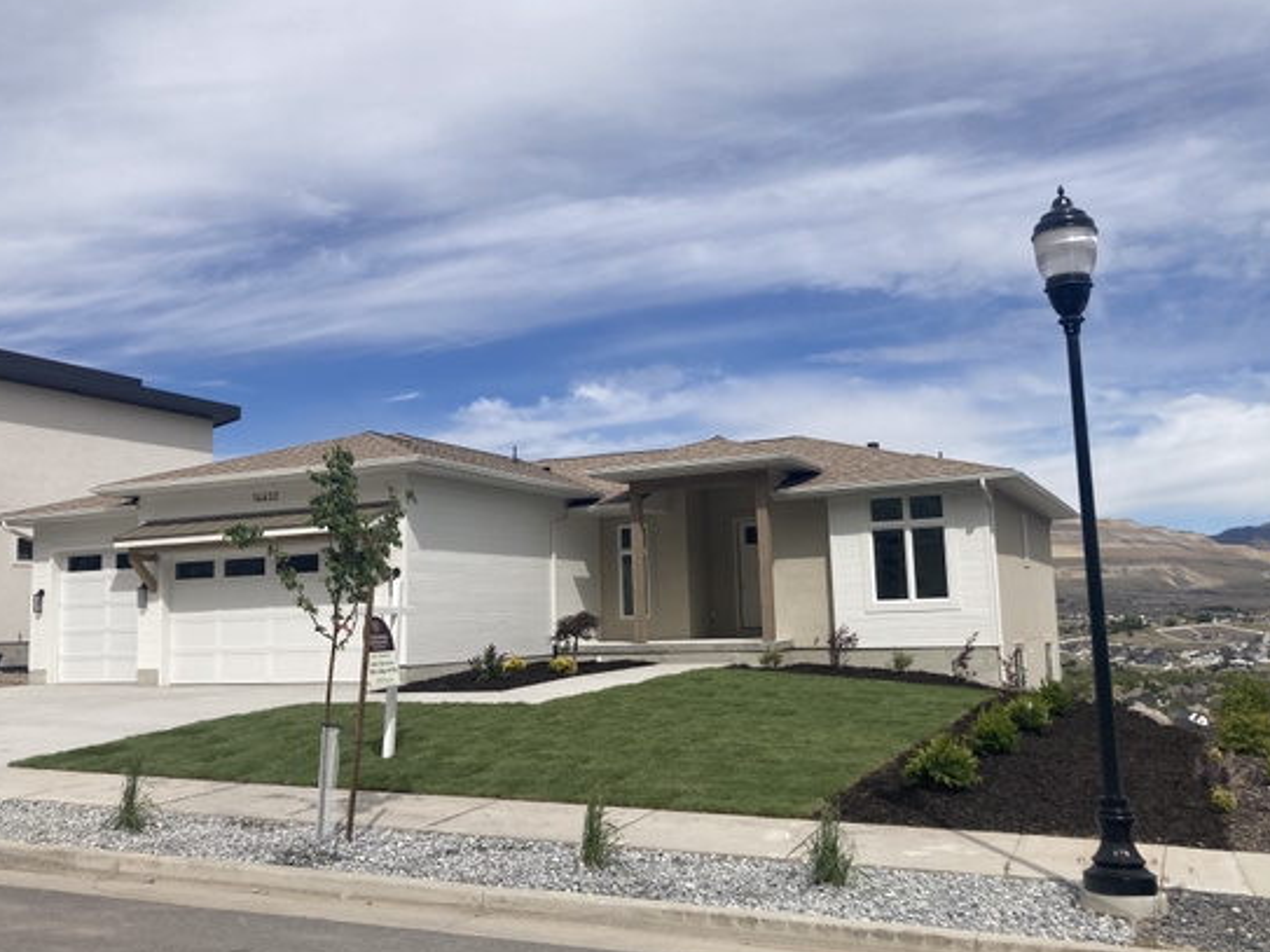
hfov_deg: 55.4
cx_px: 624
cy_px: 477
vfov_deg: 42.9
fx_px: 1210
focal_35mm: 33
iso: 25
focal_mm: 3.99
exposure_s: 1/4000
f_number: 1.8
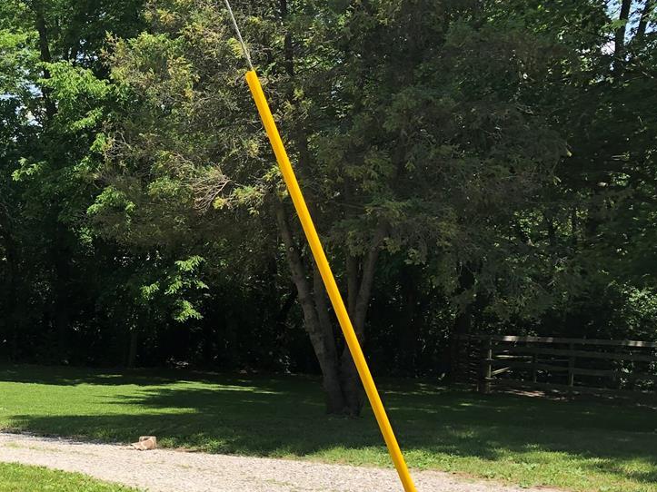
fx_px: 1177
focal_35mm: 62
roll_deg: +0.2
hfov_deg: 29.2
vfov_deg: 23.6
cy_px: 297
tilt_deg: -3.1
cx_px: 0
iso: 20
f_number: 1.8
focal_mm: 4
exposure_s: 1/800
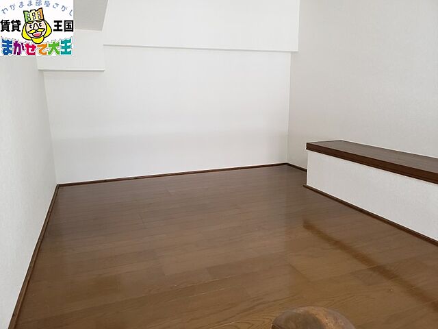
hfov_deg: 67.3
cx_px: 219
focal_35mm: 26
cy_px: 164
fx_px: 329
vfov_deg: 53.1
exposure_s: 1/13
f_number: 2.4
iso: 250
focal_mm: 4.3
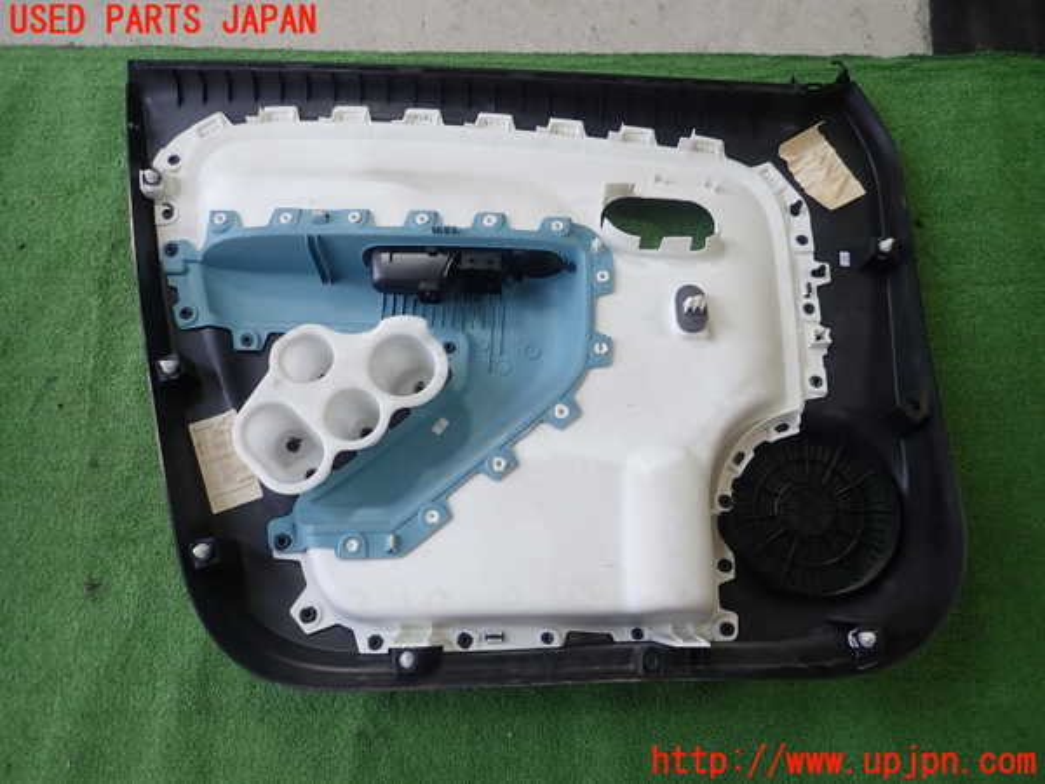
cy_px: 392
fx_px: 755
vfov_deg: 54.9
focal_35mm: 25
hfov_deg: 69.4
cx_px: 522
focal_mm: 4.5
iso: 100
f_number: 2
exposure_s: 1/125
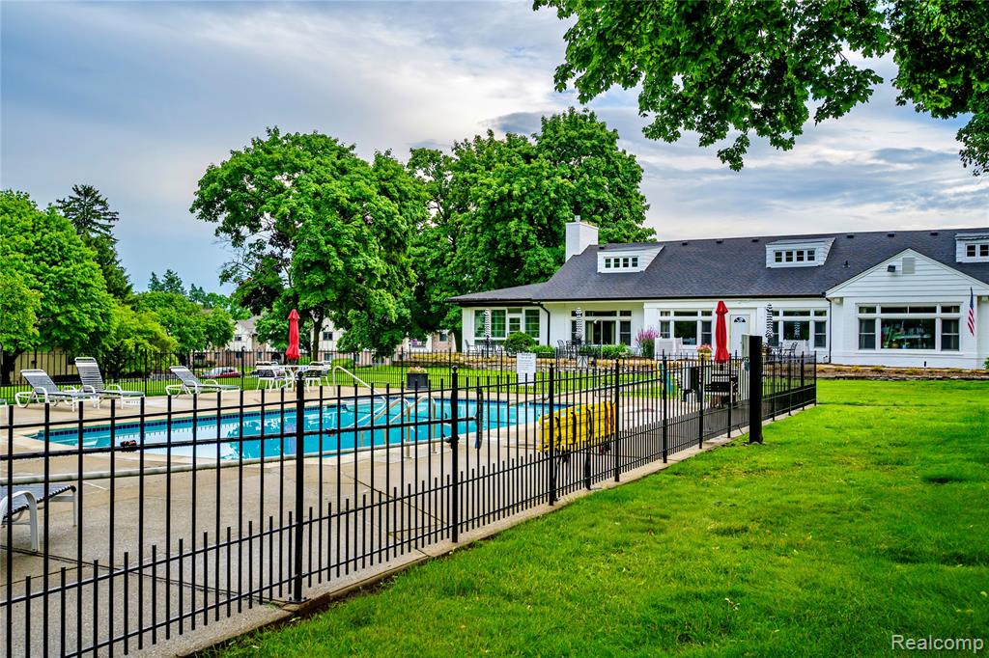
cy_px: 329
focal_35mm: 30
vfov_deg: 44.2
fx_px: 810
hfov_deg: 62.8
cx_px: 494
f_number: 7.1
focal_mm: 29.5
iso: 500
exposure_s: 1/640
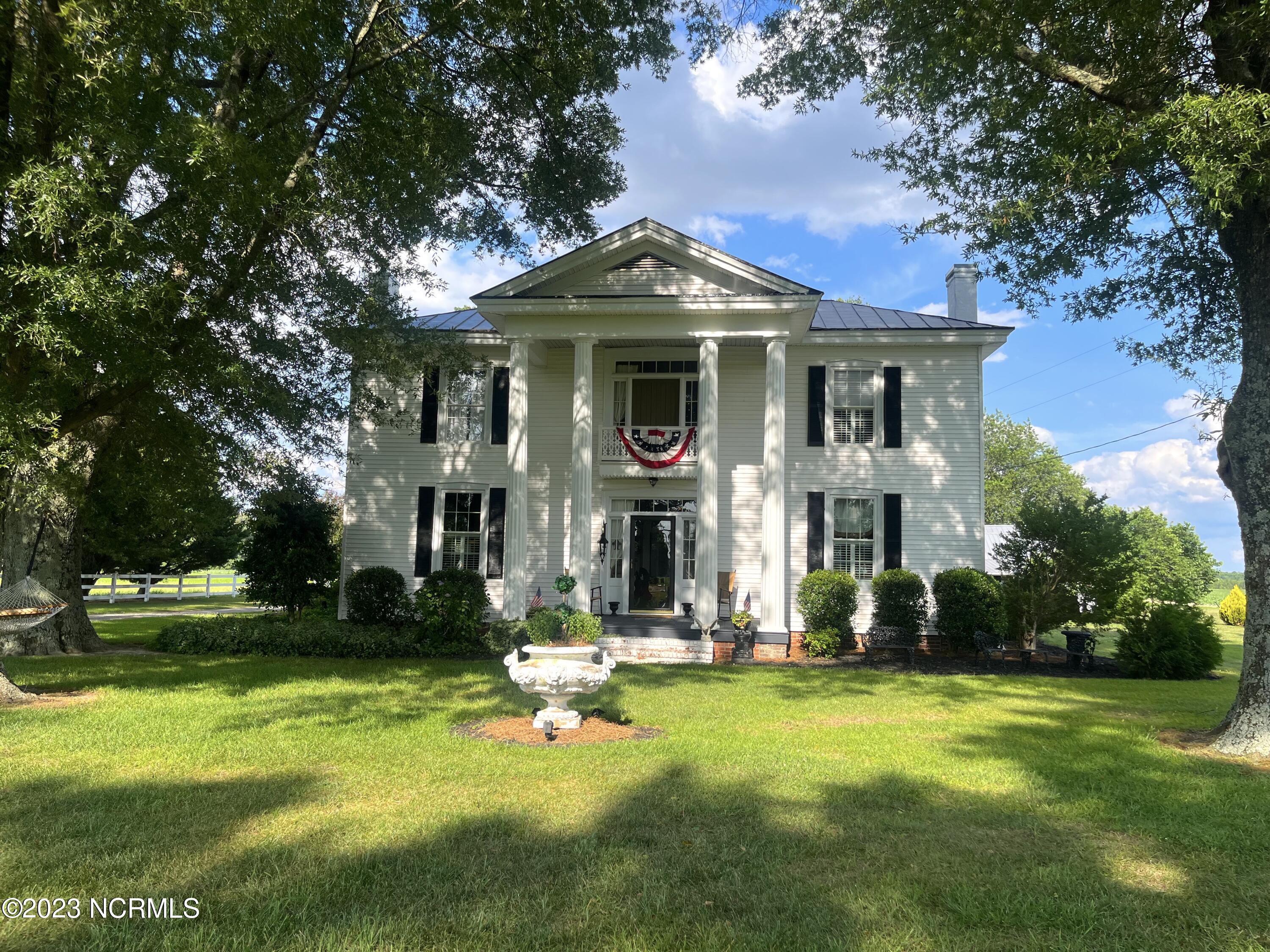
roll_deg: -0.6
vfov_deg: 53.1
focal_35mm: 26
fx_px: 954
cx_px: 635
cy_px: 476
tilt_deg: +5.1
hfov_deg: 67.3
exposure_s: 1/1832
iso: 50
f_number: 1.6
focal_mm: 5.1
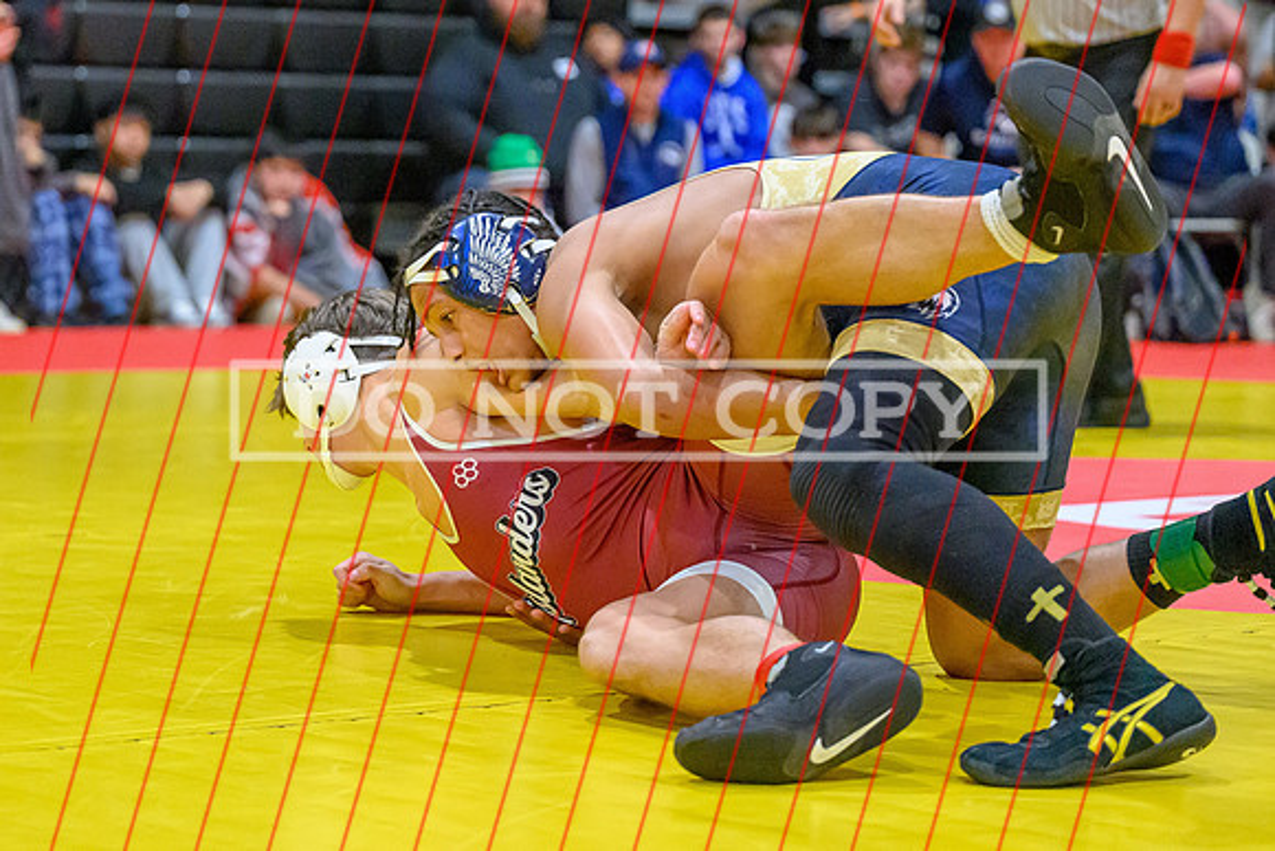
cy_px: 247
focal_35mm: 115
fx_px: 4056
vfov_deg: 12.0
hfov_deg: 17.8
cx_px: 462
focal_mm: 79
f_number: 2.8
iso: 12800
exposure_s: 1/800
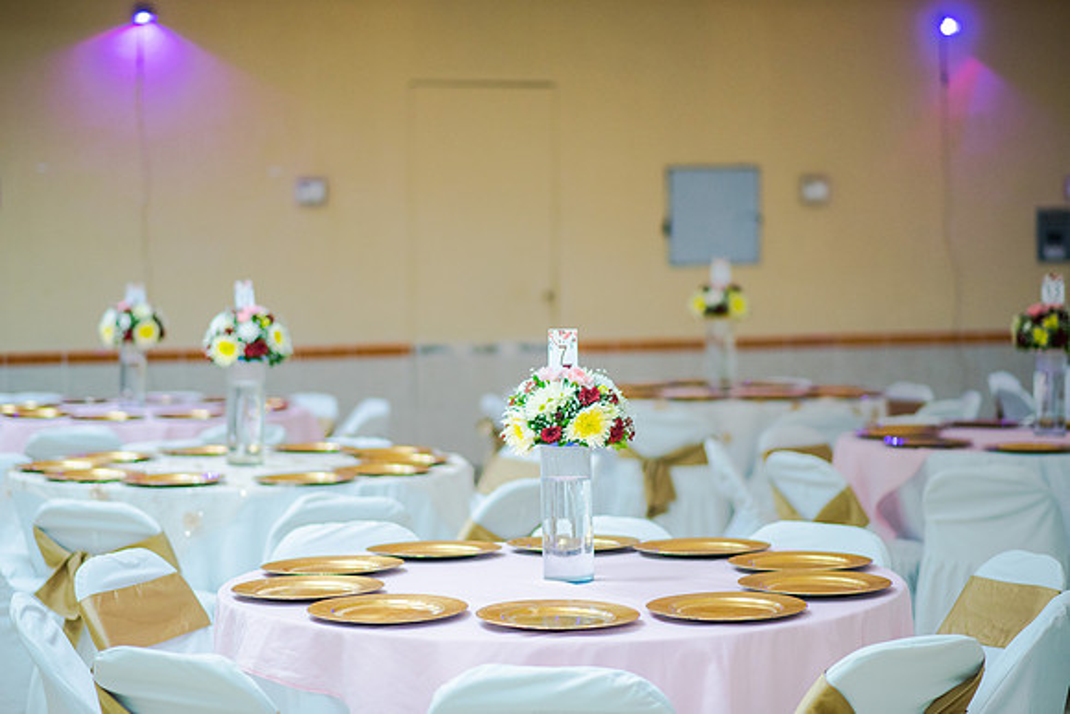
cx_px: 535
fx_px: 2527
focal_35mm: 85
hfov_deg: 23.9
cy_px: 357
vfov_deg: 16.1
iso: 800
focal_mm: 85
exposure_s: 1/200
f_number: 1.8
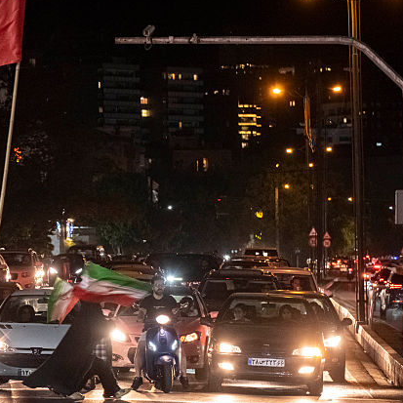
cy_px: 202
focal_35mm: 217
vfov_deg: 8.1
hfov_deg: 8.0
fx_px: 2858
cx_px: -43
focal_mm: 68.7
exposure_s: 1/80
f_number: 2.8
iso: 4000
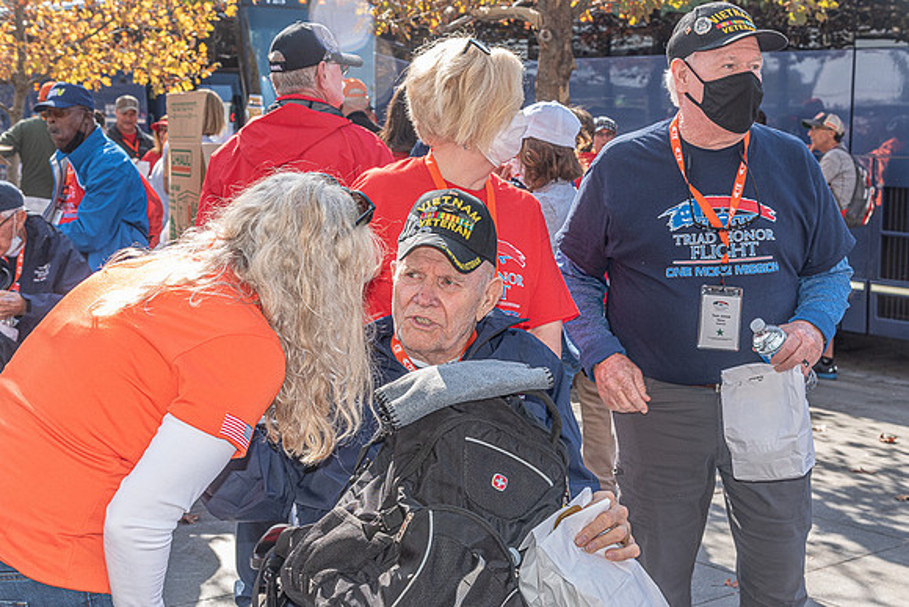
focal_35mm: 52
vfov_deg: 26.0
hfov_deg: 38.2
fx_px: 1313
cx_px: 454
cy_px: 304
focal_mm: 52
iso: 500
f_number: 9
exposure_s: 1/250
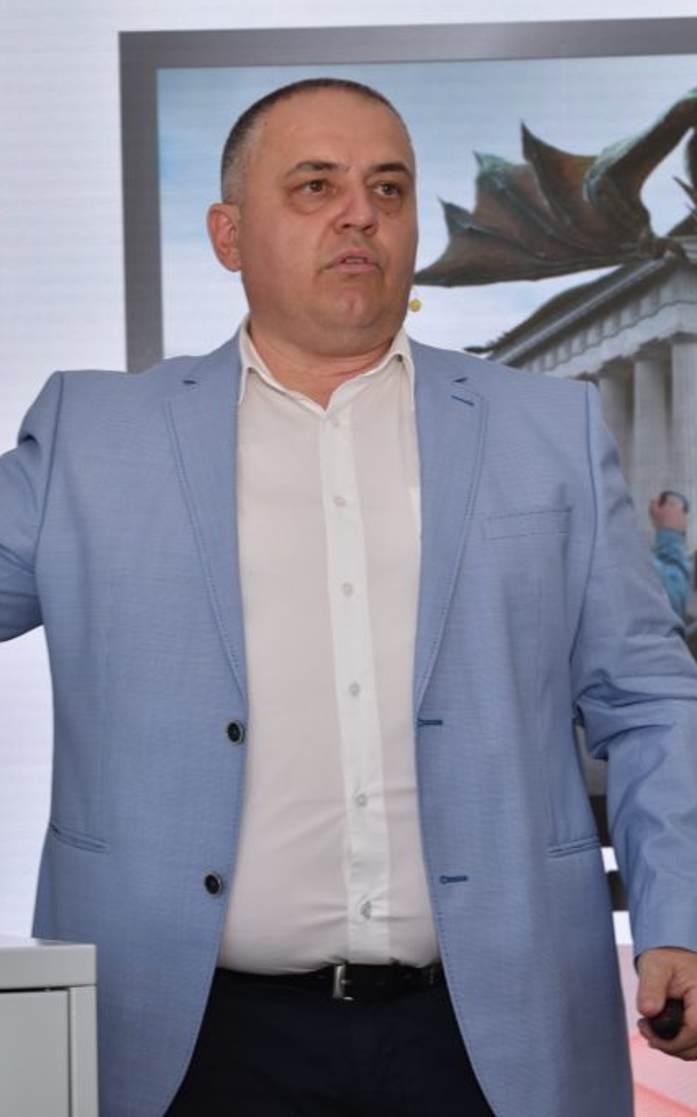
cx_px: 189
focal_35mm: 92
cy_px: 558
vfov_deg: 22.6
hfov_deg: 14.1
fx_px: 2799
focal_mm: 60
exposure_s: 1/160
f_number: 10
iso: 250
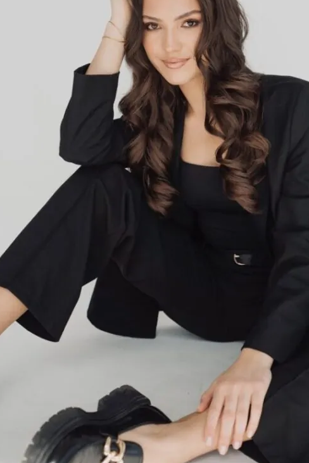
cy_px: 206
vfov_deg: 40.3
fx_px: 630
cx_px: 199
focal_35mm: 49
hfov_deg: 27.4
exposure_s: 1/400
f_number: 3.2
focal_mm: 35
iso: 200
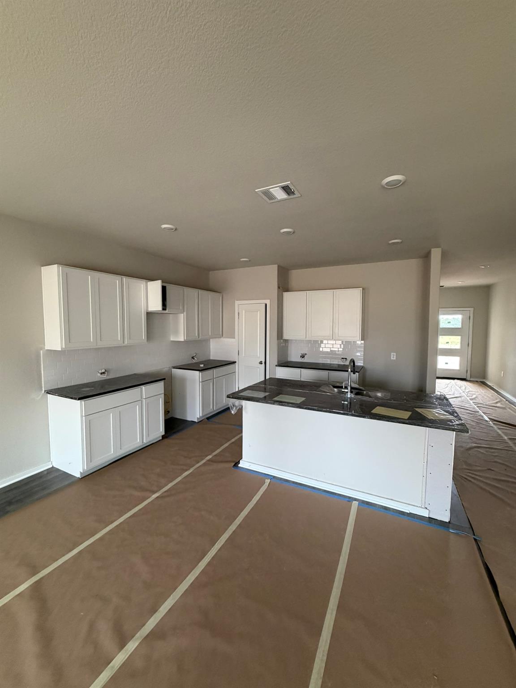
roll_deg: -0.1
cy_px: 344
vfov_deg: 102.1
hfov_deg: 85.7
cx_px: 258
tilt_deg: -3.7
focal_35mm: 14
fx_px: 278
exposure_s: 1/62
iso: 320
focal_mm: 2.22
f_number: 2.2
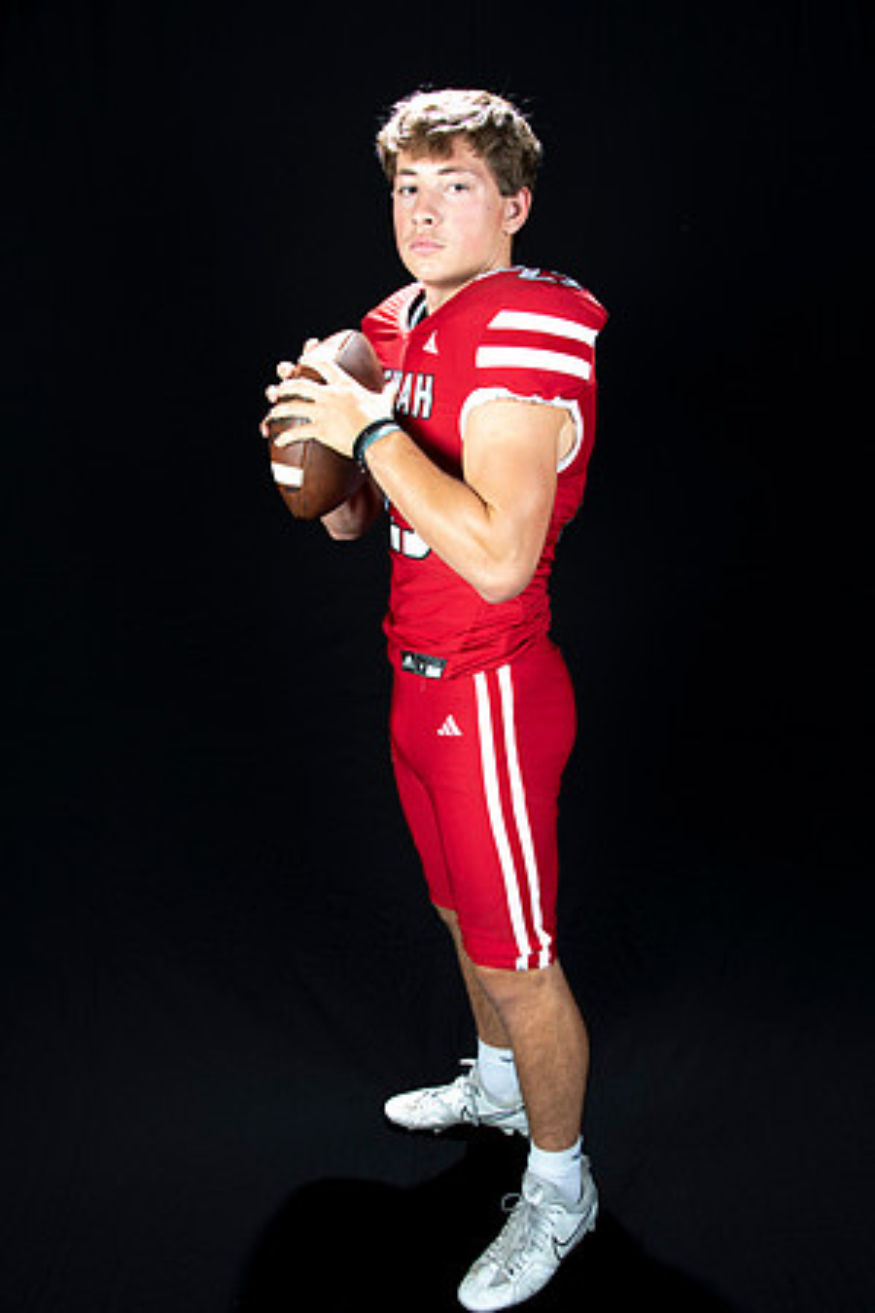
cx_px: 438
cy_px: 656
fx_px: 1239
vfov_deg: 55.8
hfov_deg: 38.9
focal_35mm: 34
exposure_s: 1/160
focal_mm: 34
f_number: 9
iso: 320
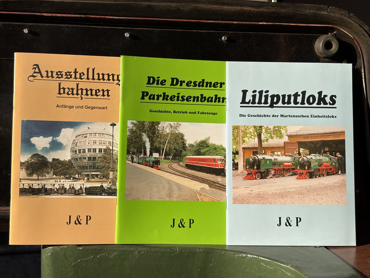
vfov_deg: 28.0
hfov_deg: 36.8
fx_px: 556
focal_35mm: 52
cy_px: 139
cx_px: 185
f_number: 1.6
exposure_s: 1/2639
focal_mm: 5.96
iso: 40
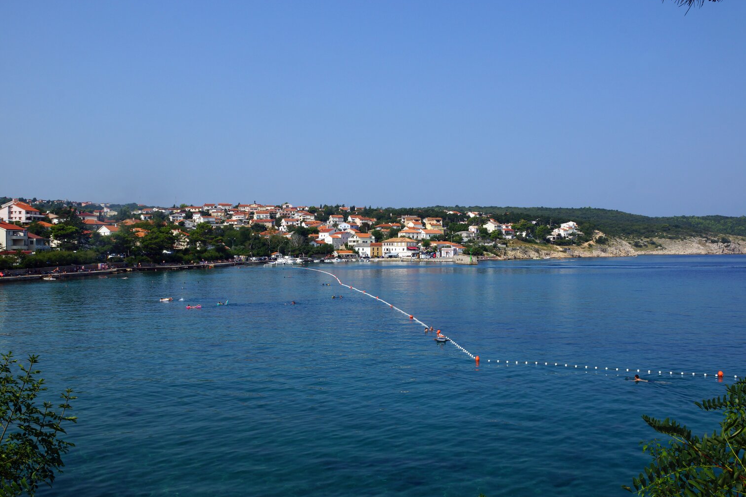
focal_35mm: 35
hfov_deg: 54.4
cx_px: 387
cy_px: 251
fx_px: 725
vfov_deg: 37.9
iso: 100
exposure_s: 1/200
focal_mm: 22
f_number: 13
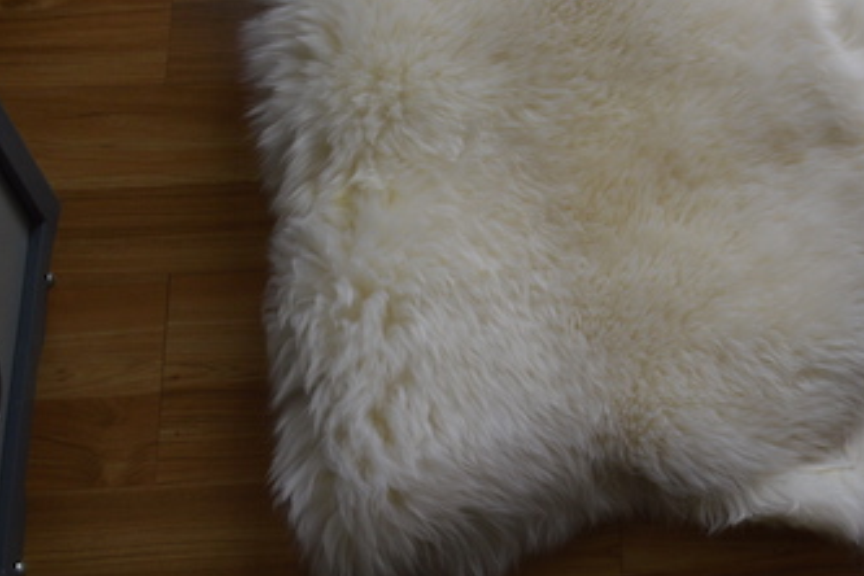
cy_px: -96
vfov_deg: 18.1
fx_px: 1728
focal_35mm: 72
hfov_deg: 26.9
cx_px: 815
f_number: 5.6
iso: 280
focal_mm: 20
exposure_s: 1/125
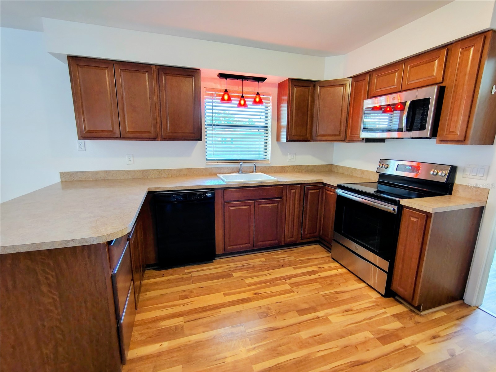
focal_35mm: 16
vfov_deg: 78.1
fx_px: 229
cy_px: 186
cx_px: 248
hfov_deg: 94.5
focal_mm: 2.13
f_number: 2.2
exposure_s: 1/24
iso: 546
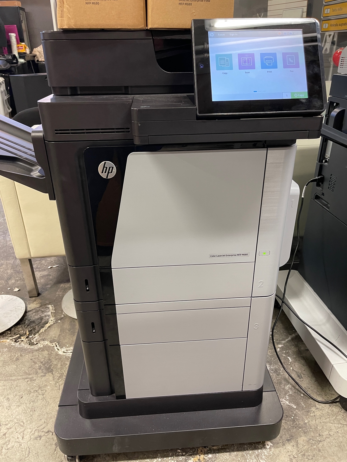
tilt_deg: -26.6
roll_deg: +1.0
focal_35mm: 26
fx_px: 348
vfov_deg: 67.3
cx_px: 174
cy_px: 231
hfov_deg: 53.0
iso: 320
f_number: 1.6
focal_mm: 5.1
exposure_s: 1/50
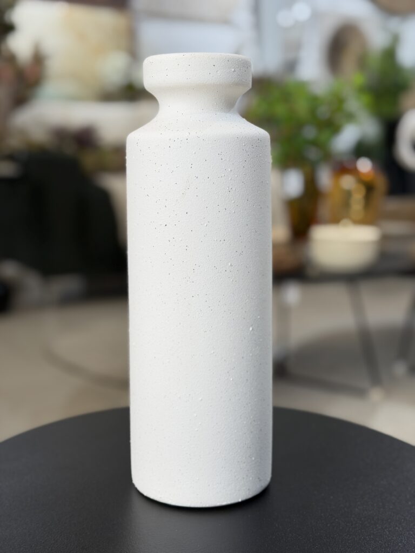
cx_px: 208
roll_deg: +0.4
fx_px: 767
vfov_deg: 39.7
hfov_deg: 30.3
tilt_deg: -9.2
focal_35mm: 48
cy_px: 276
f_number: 1.78
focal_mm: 6.76
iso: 80
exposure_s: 1/120
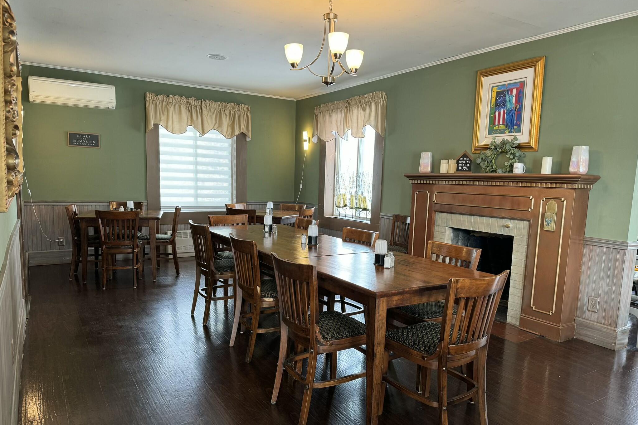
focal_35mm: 25
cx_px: 319
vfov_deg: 51.2
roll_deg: -2.0
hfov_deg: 71.5
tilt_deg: -7.8
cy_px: 235
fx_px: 443
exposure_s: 1/60
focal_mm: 6.86
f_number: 1.78
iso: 125
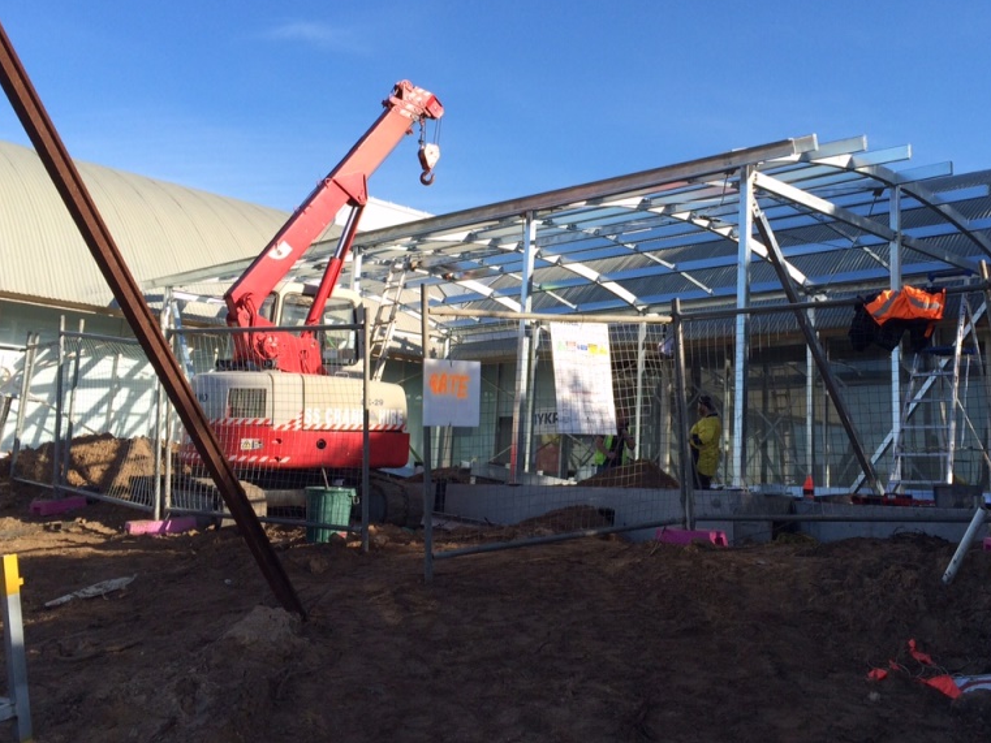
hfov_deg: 47.5
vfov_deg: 36.7
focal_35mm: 39
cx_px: 603
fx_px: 1117
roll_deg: -1.7
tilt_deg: +10.8
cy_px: 288
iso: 32
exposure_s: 1/1368
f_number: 2.2
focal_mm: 4.15
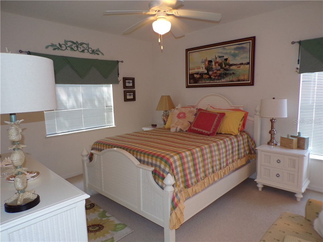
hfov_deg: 71.6
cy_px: 121
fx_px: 224
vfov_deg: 56.8
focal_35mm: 24
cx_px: 162
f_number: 3
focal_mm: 4.3
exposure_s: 1/34
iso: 200
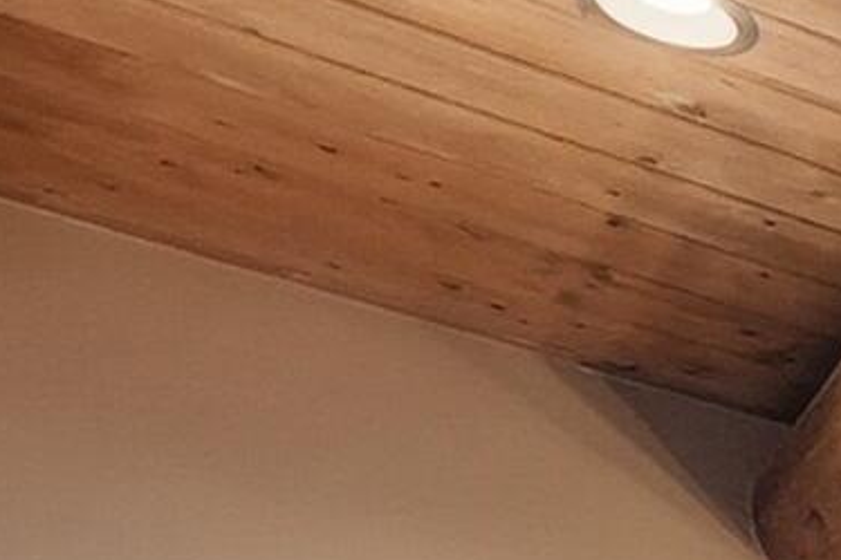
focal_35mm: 128
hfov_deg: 9.7
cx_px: 2850
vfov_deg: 8.4
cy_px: 1864
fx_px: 2990
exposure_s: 1/60
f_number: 9
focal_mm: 16
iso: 100
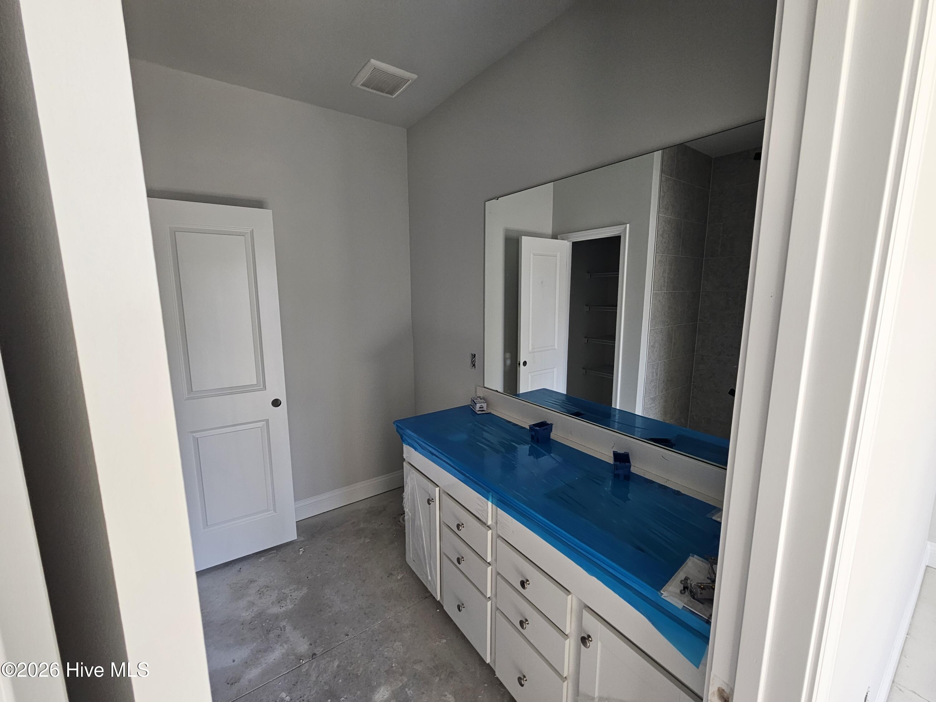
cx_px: 468
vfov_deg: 89.9
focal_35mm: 13
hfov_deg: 106.2
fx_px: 352
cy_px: 351
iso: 125
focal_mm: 2.2
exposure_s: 1/77.4
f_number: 2.2
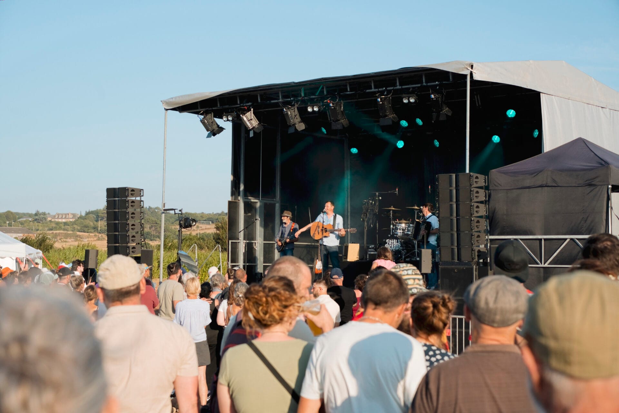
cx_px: 310
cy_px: 206
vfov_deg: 19.5
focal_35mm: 70
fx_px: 1204
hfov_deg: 28.8
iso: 100
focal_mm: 70
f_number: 6.3
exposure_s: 1/320
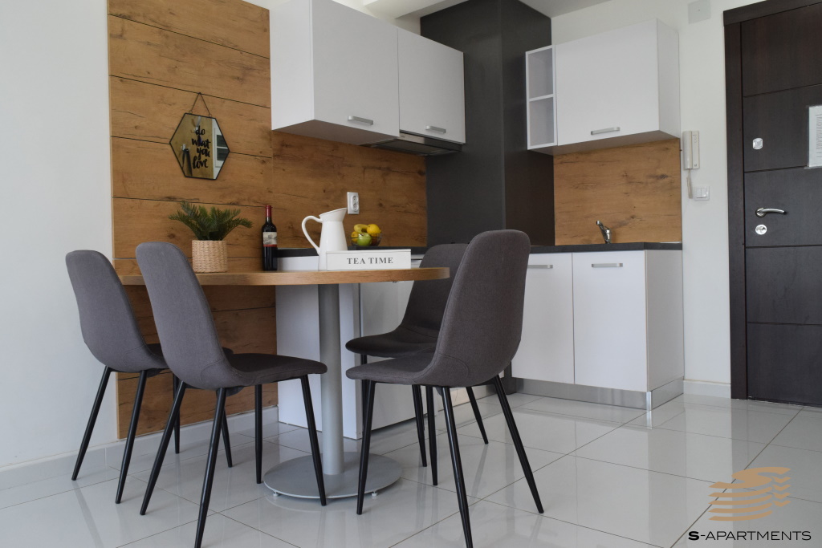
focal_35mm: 27
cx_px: 411
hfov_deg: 67.4
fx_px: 617
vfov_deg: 47.9
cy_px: 274
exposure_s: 1/60
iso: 1800
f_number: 8
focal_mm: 18
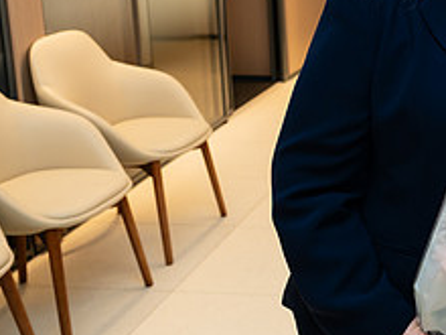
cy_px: 62
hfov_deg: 26.2
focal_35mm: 67
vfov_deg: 21.6
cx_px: 517
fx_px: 863
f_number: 4
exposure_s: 1/200
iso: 400
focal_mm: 26
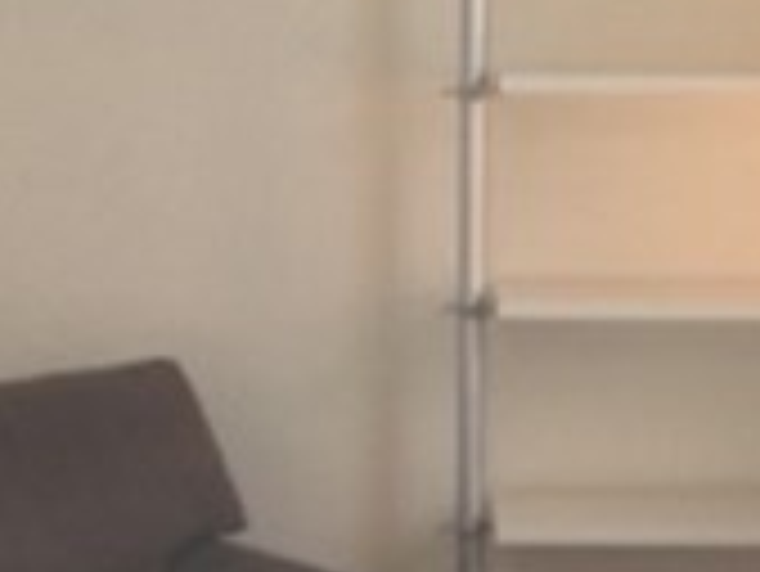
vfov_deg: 11.9
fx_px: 2724
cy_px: 468
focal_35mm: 124
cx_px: 407
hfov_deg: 15.9
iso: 100
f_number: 2.4
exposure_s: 1/20
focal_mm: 4.28
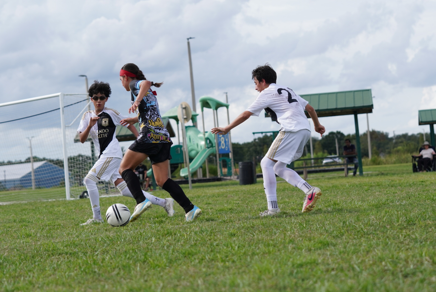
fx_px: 1273
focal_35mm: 105
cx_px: 218
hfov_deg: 19.4
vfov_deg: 13.1
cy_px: 146
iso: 320
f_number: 4
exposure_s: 1/2000
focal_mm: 70
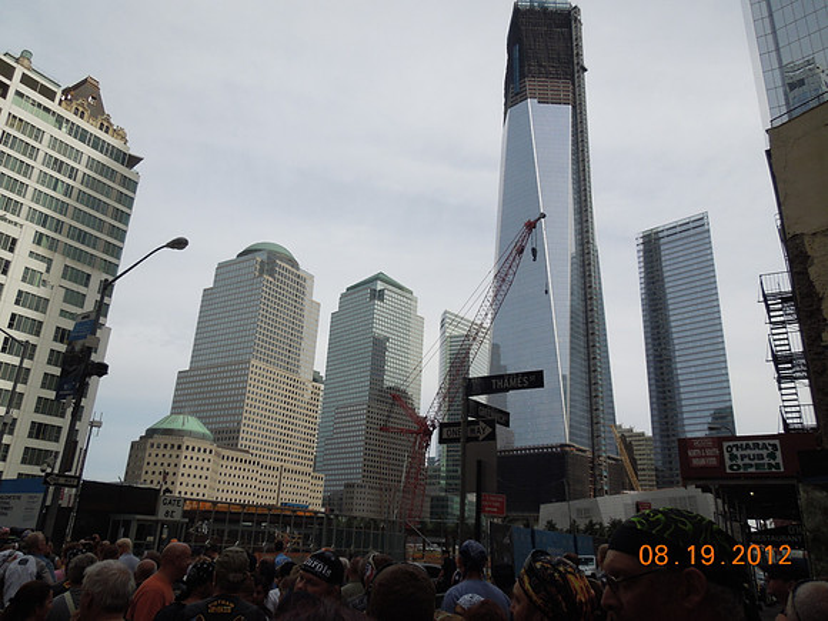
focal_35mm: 25
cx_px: 414
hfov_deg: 69.4
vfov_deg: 54.9
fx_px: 598
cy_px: 310
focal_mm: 4.5
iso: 100
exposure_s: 1/320
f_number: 6.6
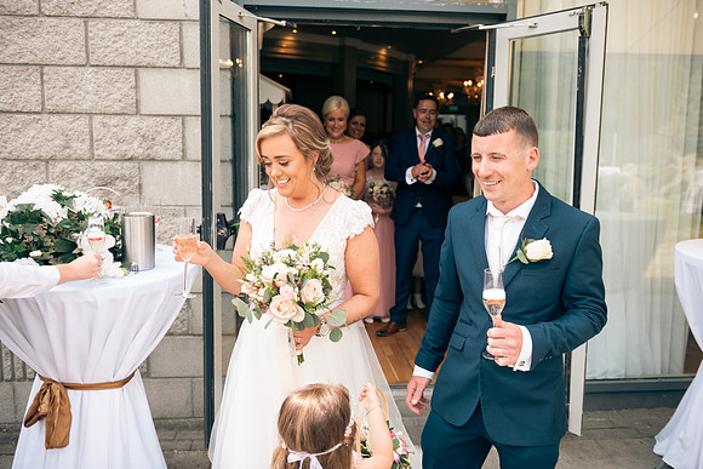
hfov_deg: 58.7
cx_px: 352
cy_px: 234
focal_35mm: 32
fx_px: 625
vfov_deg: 41.1
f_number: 3.5
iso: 100
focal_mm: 32
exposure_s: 1/200
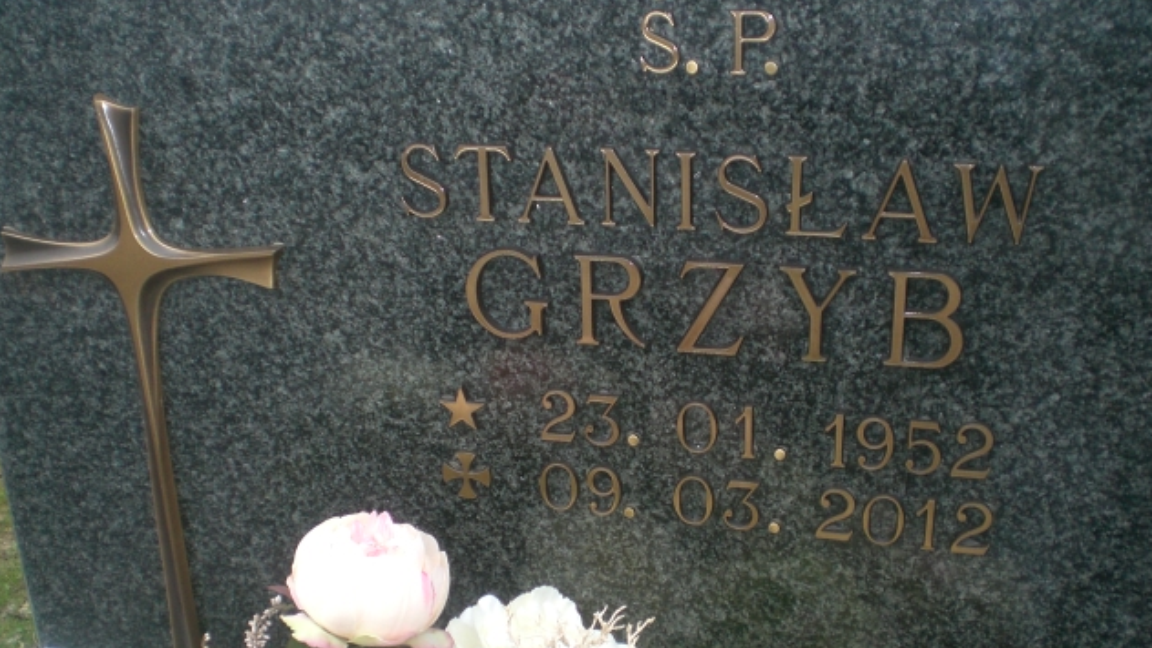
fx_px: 1283
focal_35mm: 42
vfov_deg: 28.2
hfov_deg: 48.4
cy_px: 411
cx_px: 575
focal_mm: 6.3
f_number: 3.1
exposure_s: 1/100
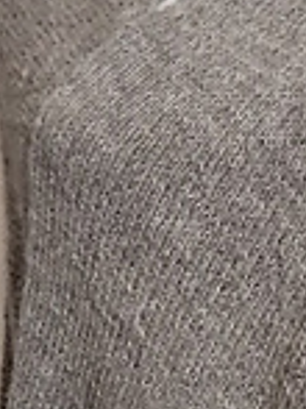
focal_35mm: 113
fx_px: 1334
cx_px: 353
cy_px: 601
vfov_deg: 16.1
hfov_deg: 12.8
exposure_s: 1/36
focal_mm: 3.6
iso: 200
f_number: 1.8
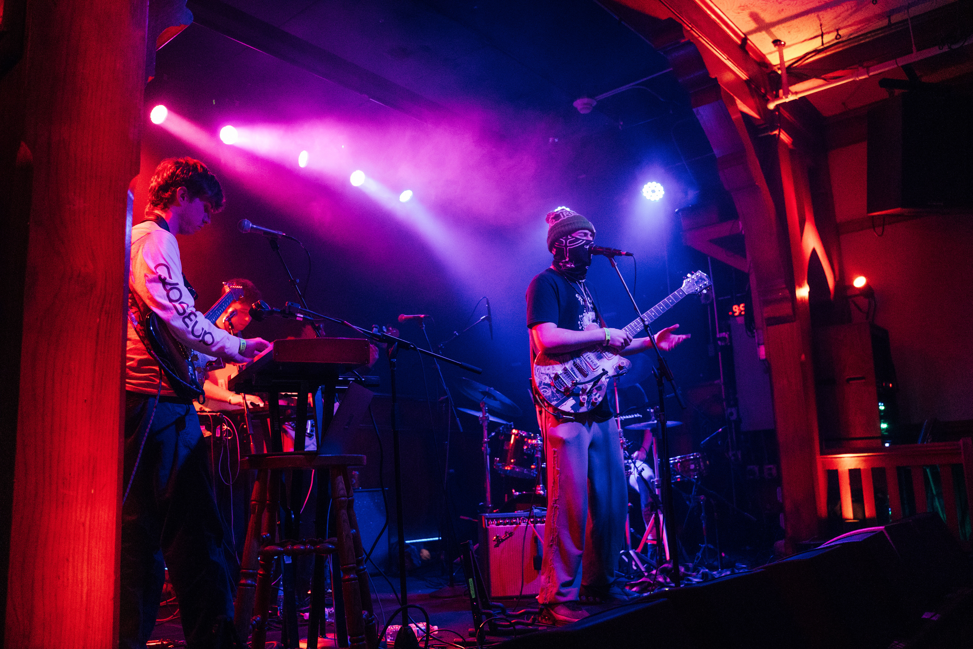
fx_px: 811
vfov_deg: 43.6
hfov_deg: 61.9
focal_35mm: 30
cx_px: 486
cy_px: 324
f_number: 2.8
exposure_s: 1/60
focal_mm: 30
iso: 12800
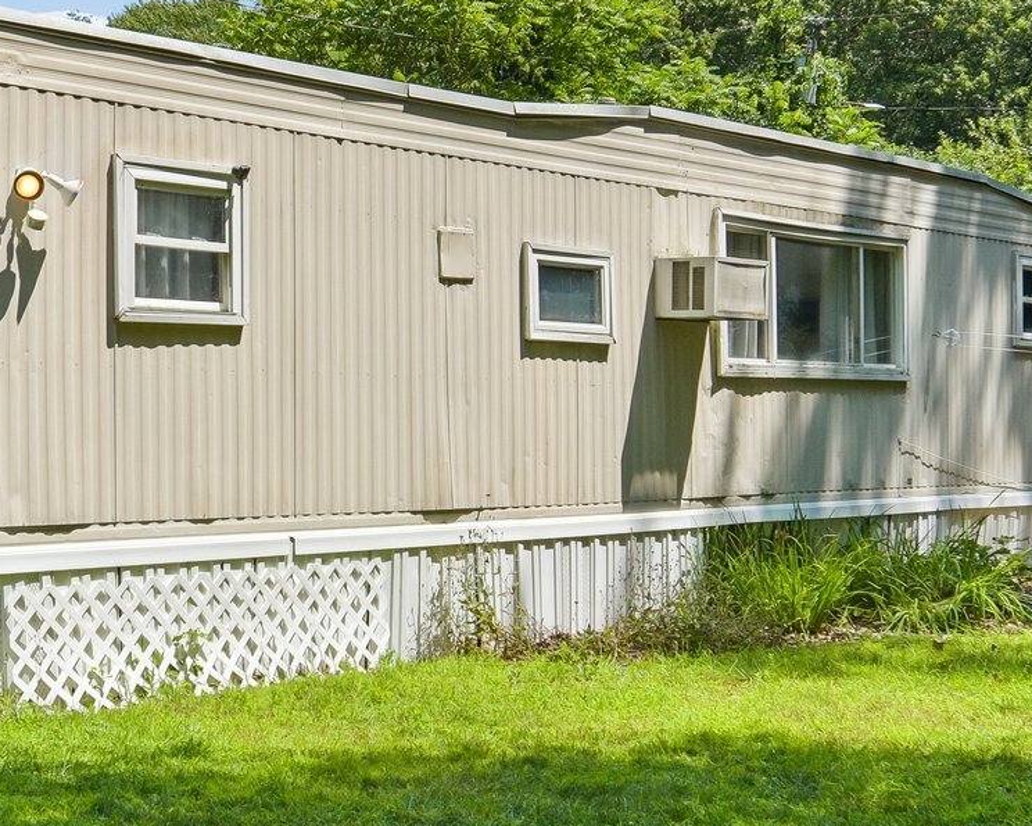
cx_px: 334
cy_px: 384
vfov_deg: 24.6
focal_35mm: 62
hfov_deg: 30.2
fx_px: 1893
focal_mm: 24
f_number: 11
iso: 400
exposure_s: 1/500
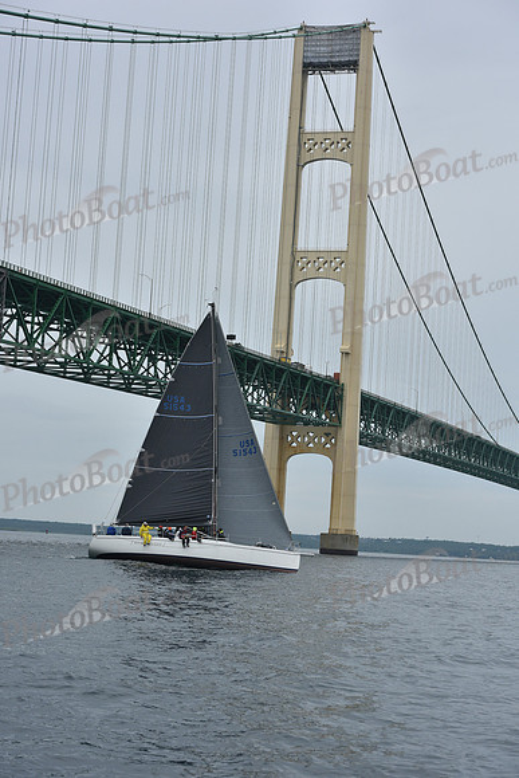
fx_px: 1513
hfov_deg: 19.5
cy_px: 389
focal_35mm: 70
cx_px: 260
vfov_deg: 28.8
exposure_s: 1/800
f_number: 8
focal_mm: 70
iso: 250
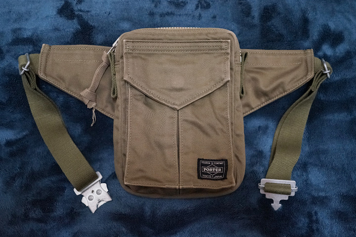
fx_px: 346
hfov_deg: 54.4
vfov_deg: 37.9
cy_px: 118
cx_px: 178
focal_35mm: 35
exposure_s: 1/80
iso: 4000
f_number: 3.5
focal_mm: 35
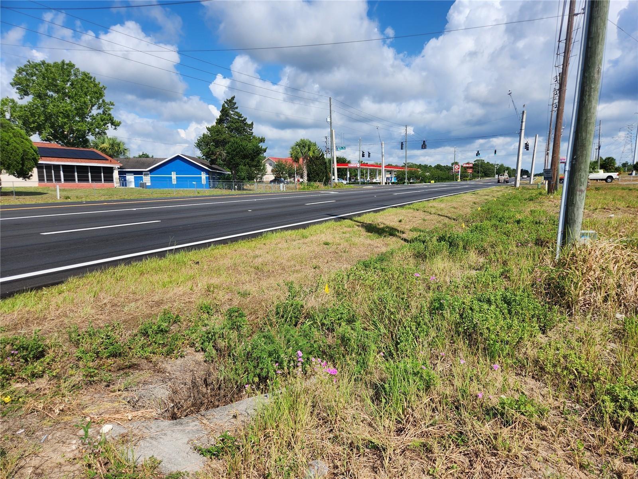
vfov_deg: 58.9
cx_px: 319
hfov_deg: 73.9
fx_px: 424
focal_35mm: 23
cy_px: 240
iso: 20
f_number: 1.8
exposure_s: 1/1973
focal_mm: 5.4
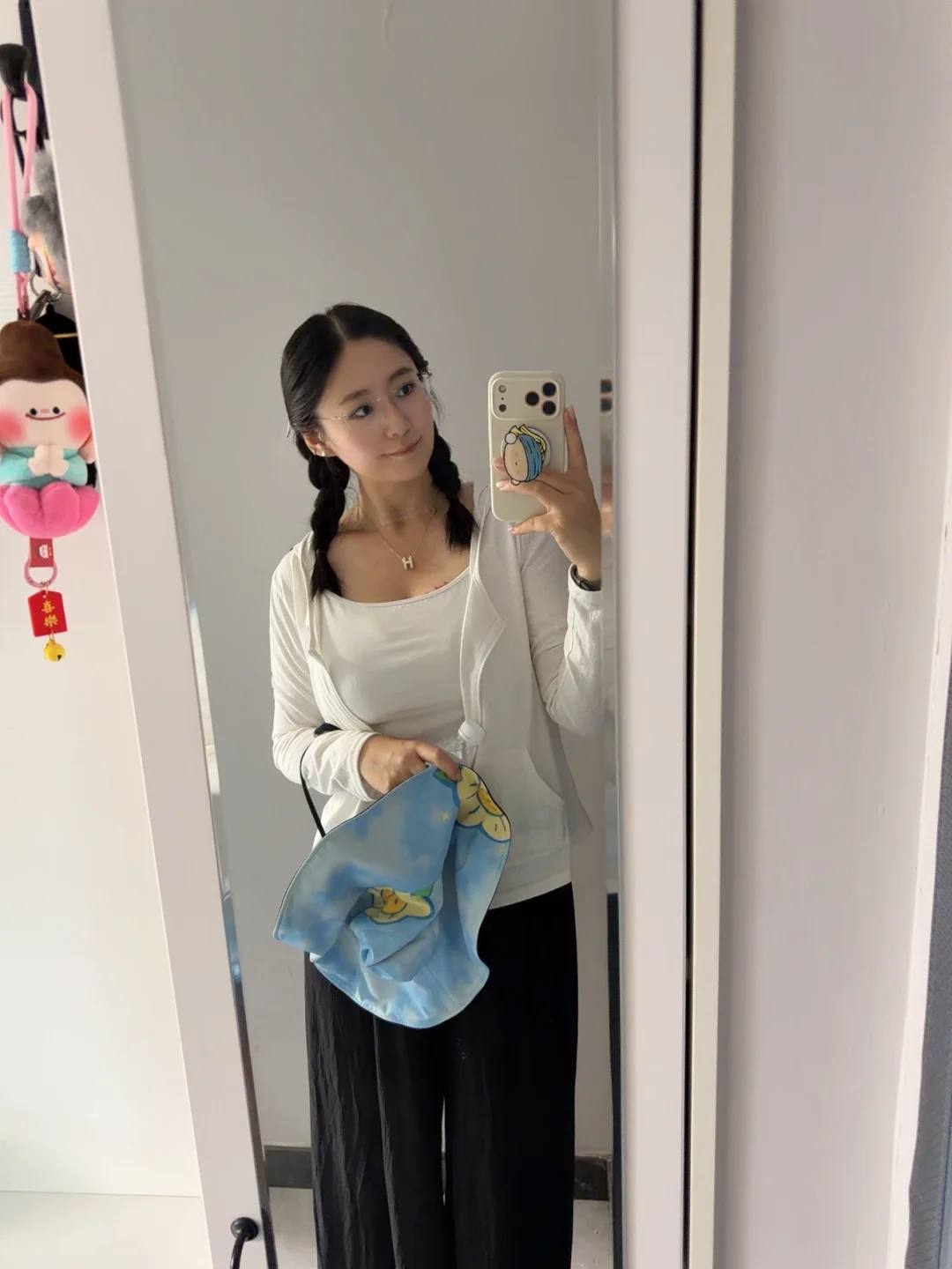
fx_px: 880
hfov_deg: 56.8
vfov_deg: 71.6
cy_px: 634
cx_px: 476
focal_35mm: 24
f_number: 1.78
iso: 800
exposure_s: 1/59
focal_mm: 6.76
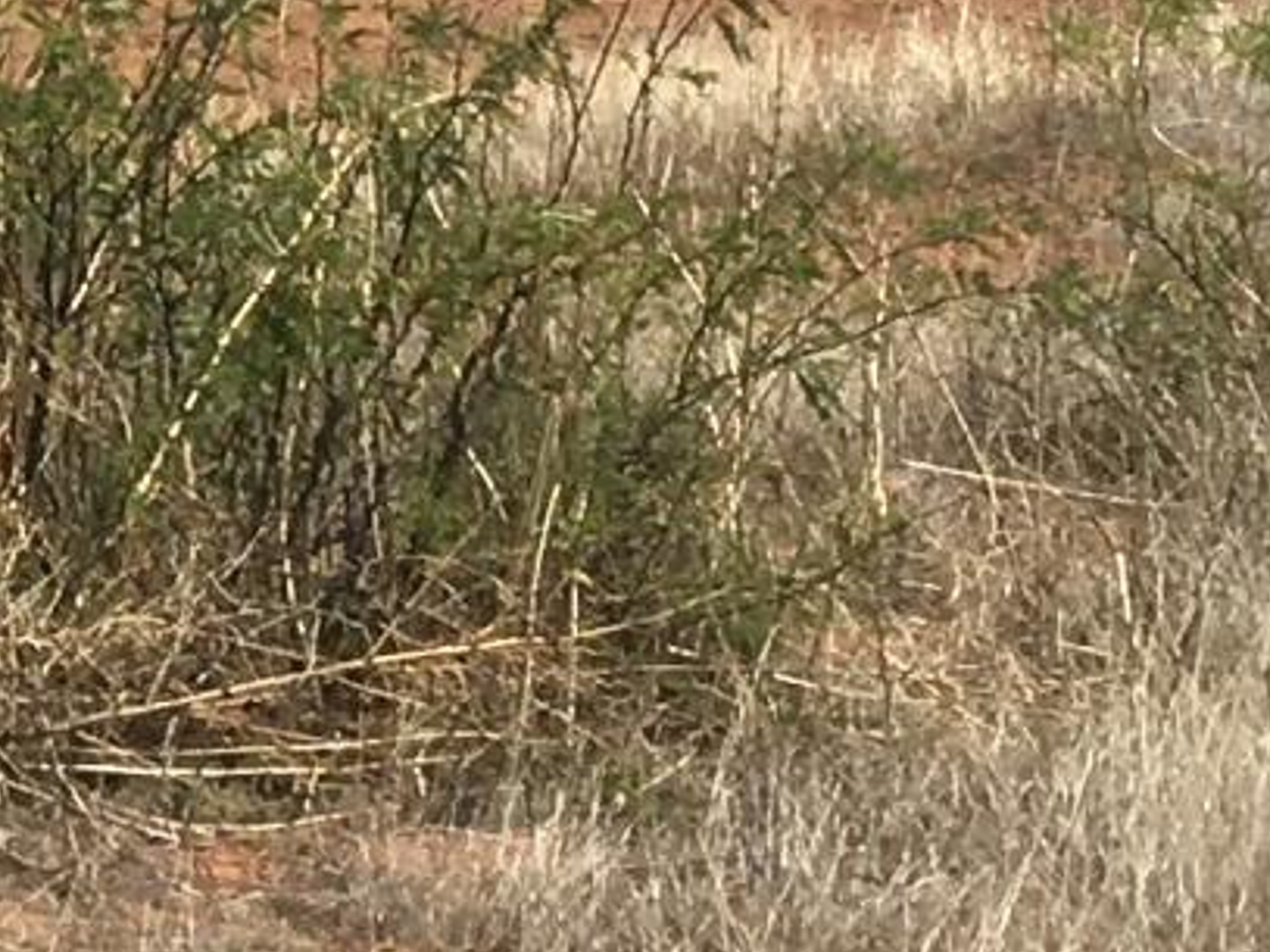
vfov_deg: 6.9
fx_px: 7849
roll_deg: +0.1
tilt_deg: -1.4
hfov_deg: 8.6
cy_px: -406
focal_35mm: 214
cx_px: -1463
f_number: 2.2
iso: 25
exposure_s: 1/2747
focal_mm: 4.15
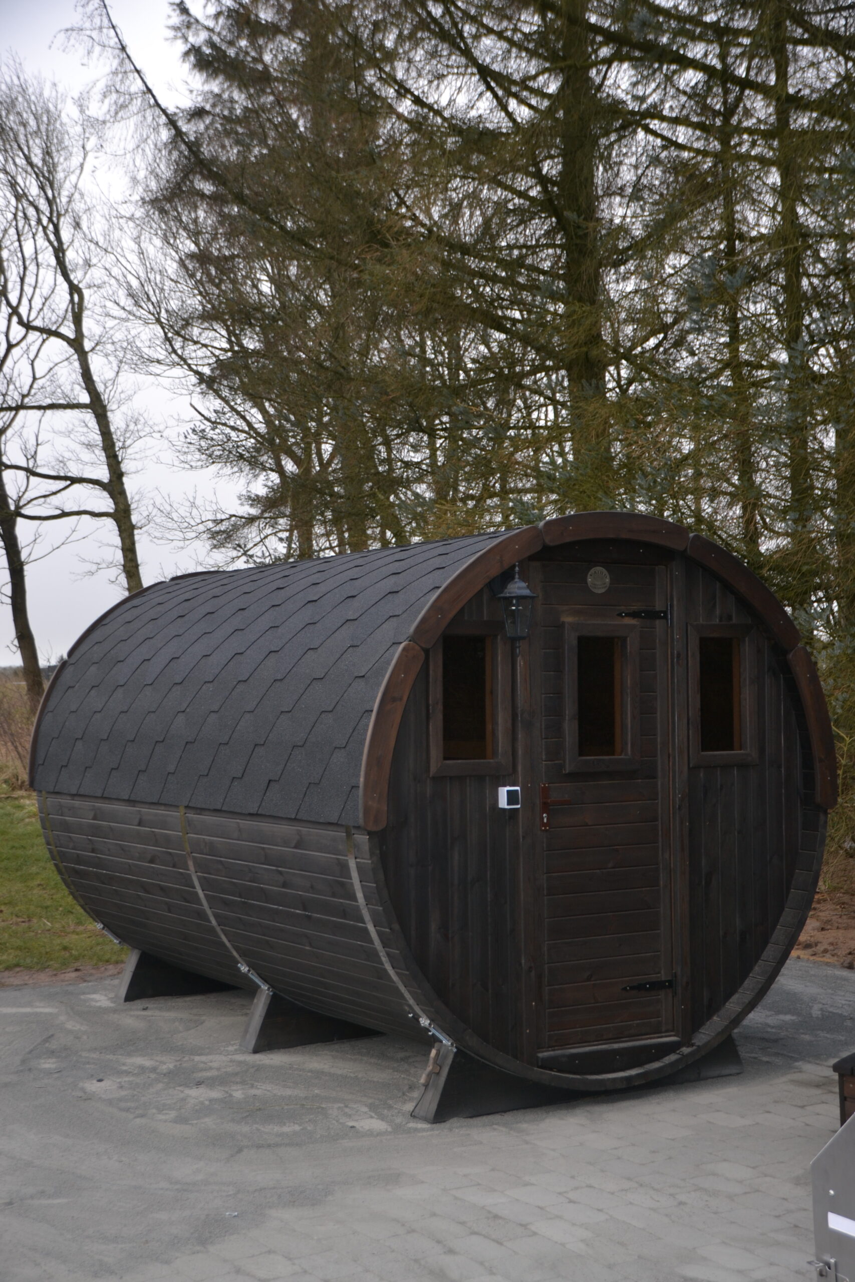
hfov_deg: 26.5
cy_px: 641
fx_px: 1816
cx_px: 428
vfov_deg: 38.9
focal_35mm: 51
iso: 125
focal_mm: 34
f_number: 4.2
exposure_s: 1/125
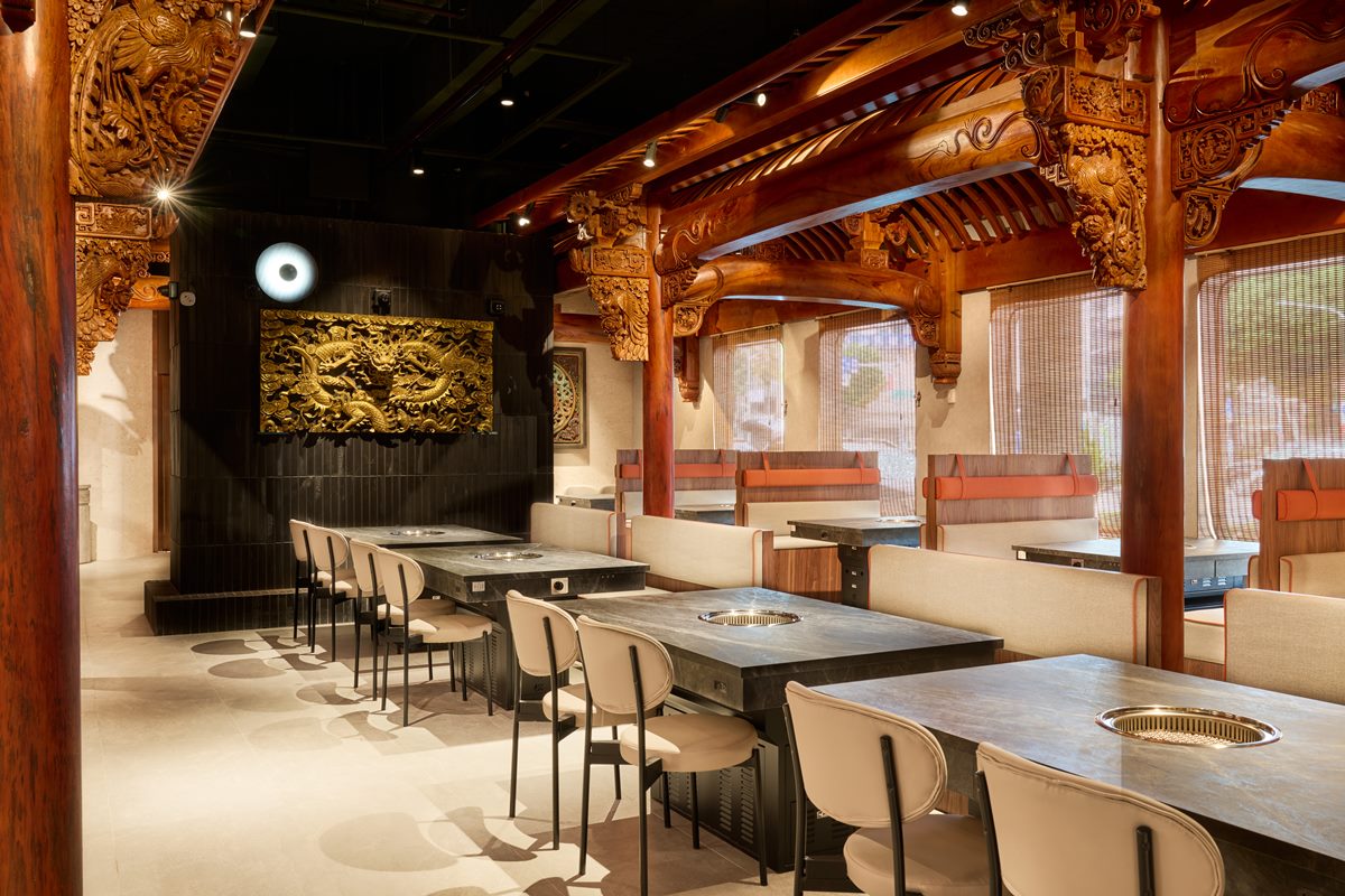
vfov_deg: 43.0
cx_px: 672
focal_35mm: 30
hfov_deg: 61.1
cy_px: 448
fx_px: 1139
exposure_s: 1/2
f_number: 10
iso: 400
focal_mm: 30.5
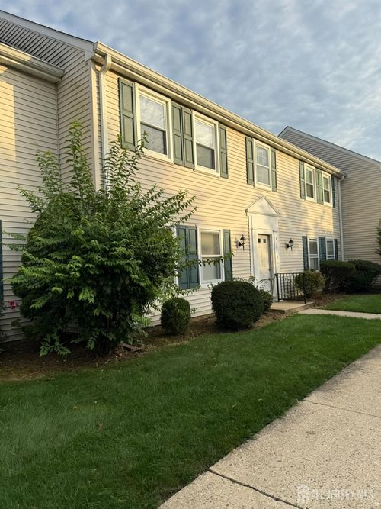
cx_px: 190
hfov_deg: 56.8
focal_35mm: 24
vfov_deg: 71.6
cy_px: 254
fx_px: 352
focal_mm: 6.76
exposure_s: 1/1727
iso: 80
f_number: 1.78
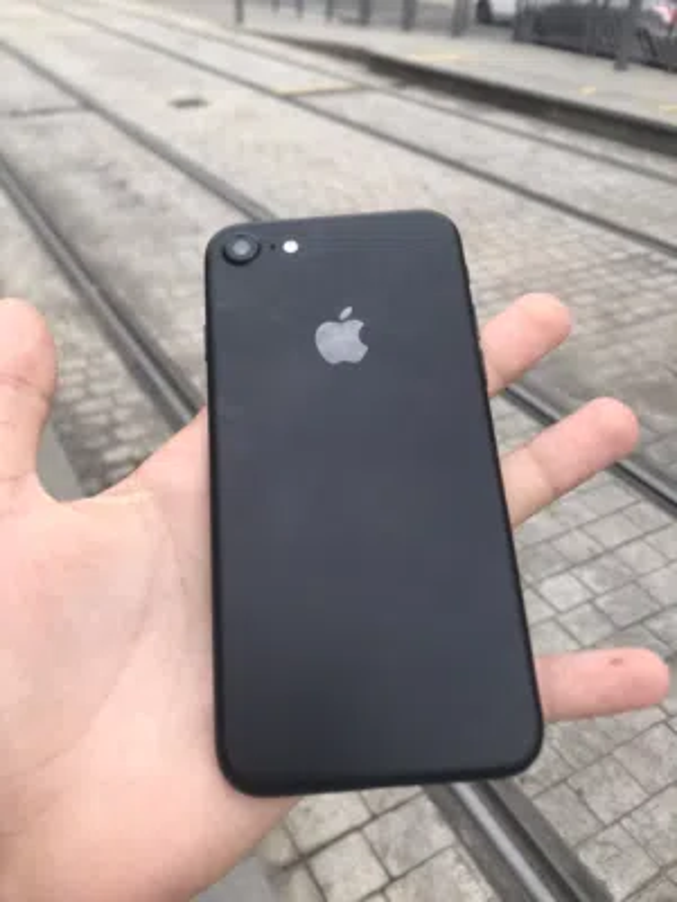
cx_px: 338
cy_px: 451
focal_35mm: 28
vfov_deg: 63.4
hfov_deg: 49.7
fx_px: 730
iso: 20
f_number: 1.8
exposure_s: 1/100
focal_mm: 3.99
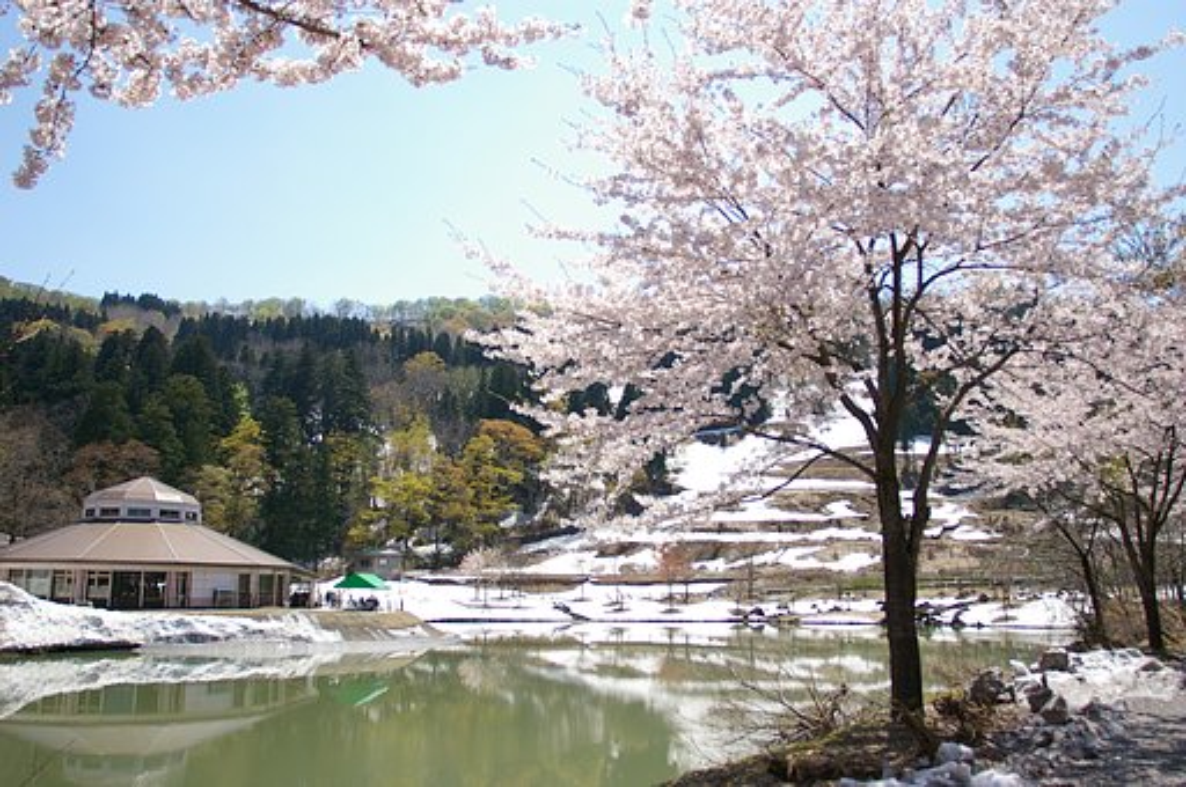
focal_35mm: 30
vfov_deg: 43.5
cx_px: 593
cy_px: 394
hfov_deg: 62.0
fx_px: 987
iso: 200
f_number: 2.8
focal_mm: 20
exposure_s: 1/2000
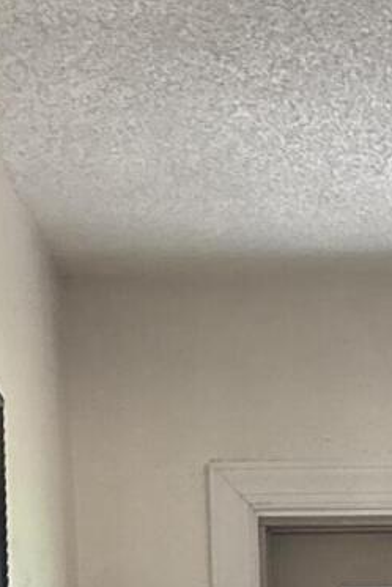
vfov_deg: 11.4
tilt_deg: -14.6
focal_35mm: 145
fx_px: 2366
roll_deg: +1.4
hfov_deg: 9.4
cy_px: 1470
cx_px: 416
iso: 640
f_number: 1.6
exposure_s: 1/40
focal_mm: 5.96
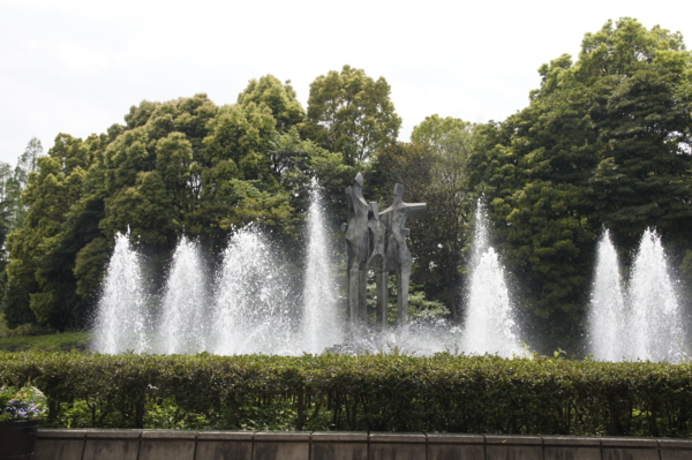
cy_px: 230
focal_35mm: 52
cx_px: 346
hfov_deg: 37.9
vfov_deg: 25.7
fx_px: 1008
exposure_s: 1/200
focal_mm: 35
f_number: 11
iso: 200
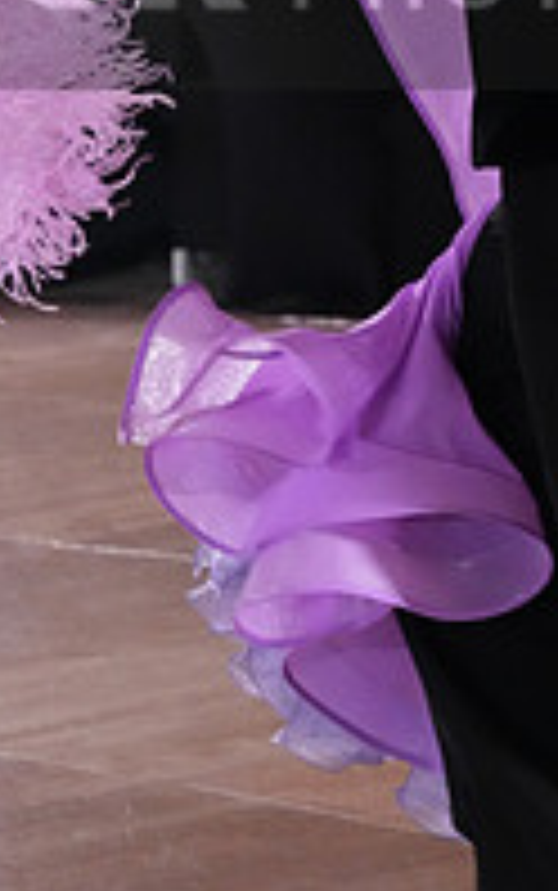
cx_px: 565
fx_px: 5297
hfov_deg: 6.0
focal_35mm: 218
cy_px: -58
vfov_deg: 9.5
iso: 8000
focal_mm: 73
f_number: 6.3
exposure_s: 1/400
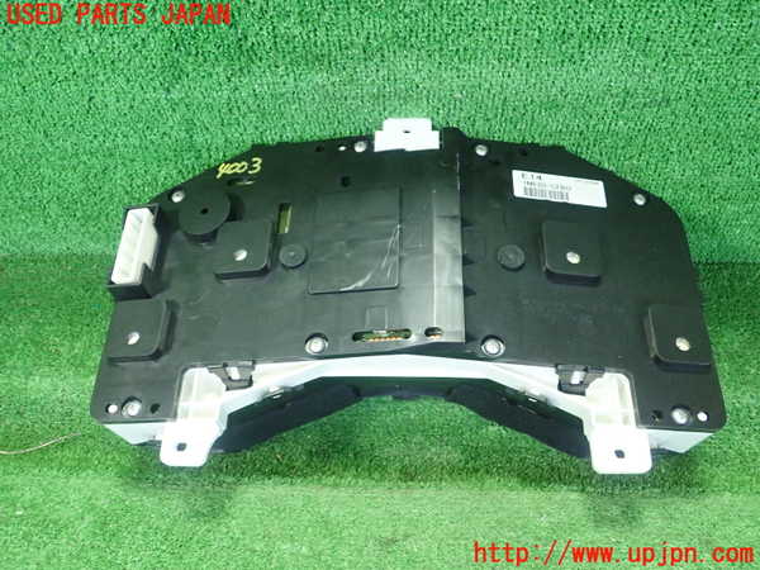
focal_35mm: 30
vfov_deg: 46.8
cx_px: 380
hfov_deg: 60.0
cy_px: 285
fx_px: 659
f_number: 2.3
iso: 640
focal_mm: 5.5
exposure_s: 1/125
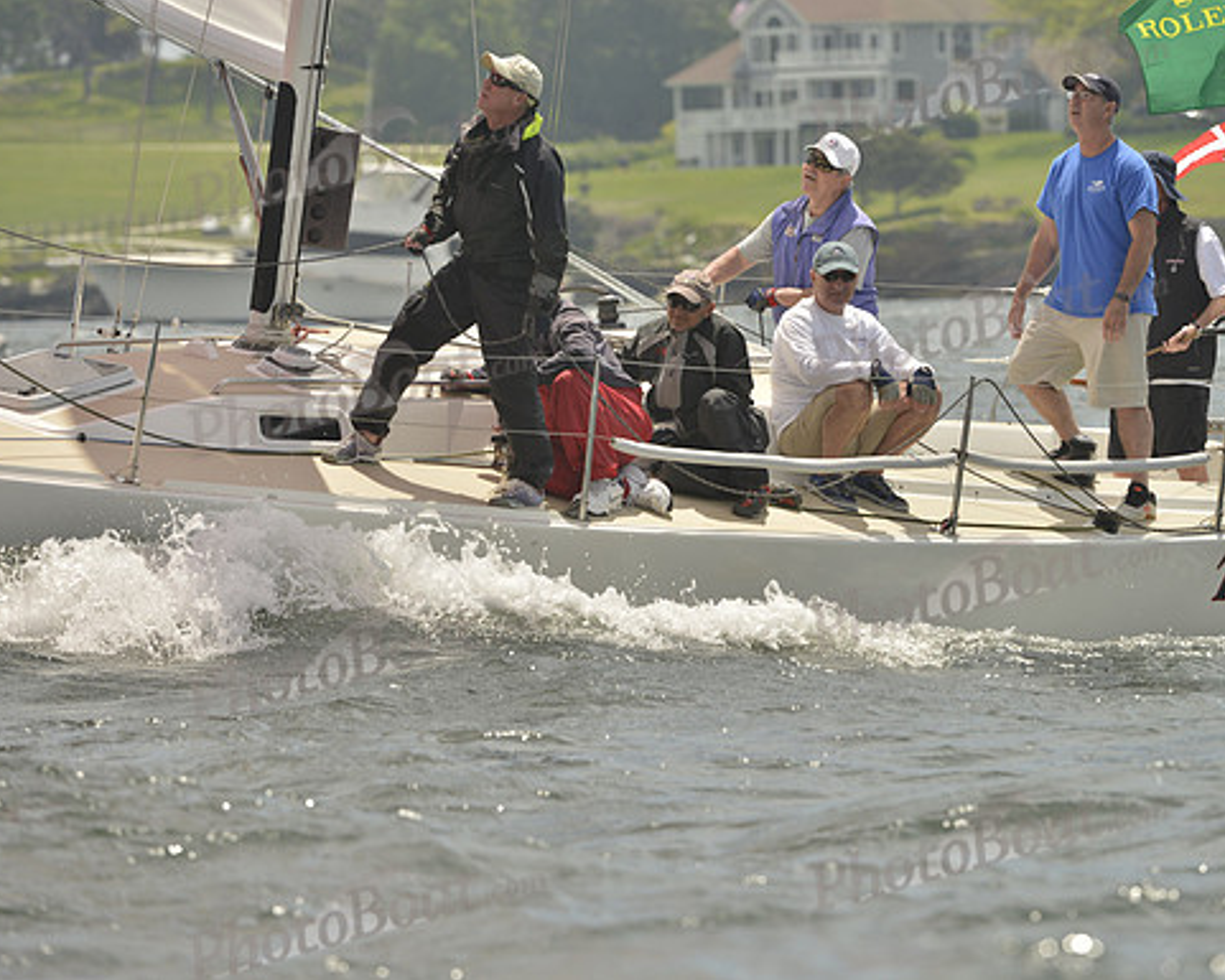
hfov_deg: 5.5
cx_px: 680
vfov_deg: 4.4
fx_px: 12728
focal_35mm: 351
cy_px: 490
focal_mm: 310
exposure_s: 1/1250
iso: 280
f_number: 7.1
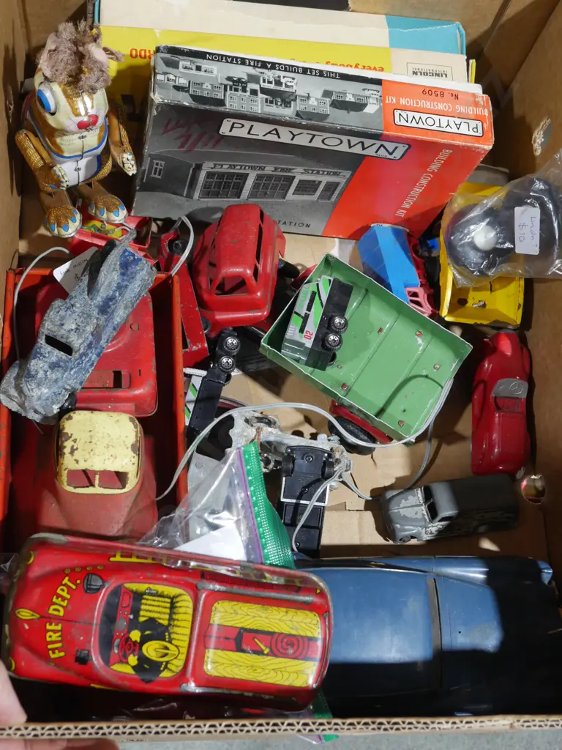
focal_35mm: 48
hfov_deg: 30.3
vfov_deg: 39.7
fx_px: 1039
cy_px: 375
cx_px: 281
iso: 2000
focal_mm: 24
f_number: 6.3
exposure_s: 1/60
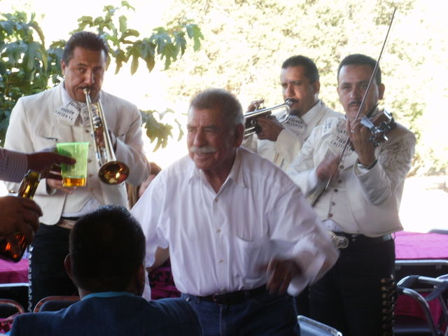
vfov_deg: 14.8
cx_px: 224
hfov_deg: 19.6
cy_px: 168
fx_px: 1294
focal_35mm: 100
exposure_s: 1/60
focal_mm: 17.4
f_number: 5
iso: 125
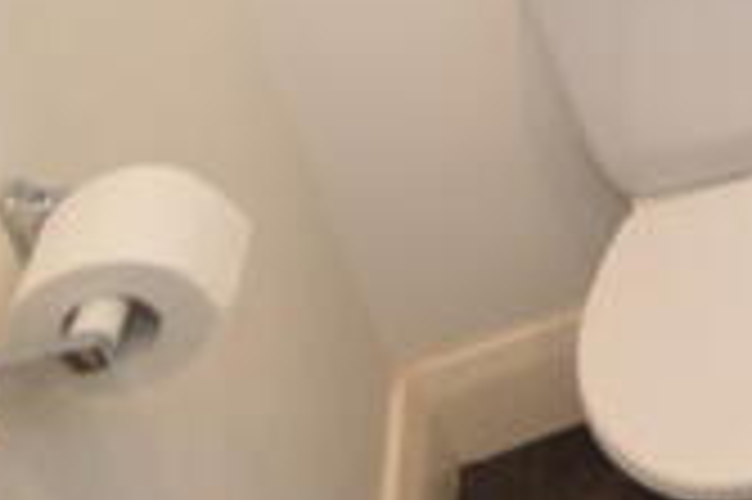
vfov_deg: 20.8
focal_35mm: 59
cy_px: -153
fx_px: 1231
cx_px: 1414
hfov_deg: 20.7
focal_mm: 10
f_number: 4
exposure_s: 1/60
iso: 400
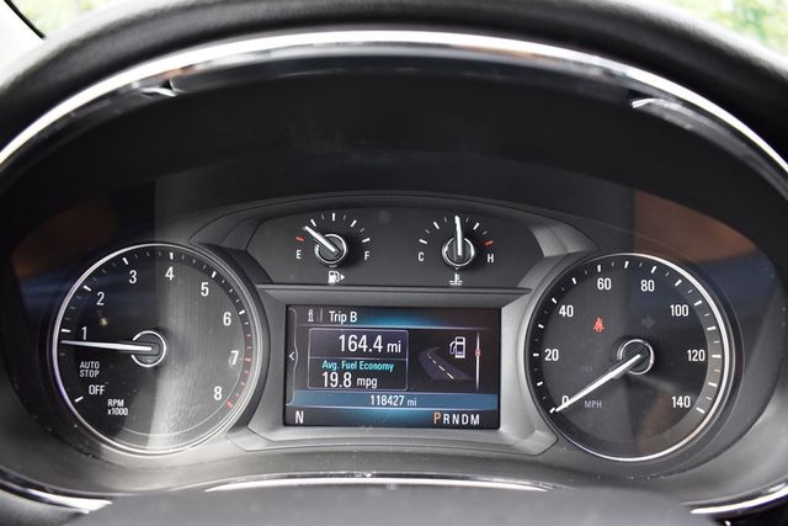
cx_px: 394
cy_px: 263
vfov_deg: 48.0
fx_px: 591
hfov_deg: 67.4
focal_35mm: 27
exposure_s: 1/250
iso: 640
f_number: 3.5
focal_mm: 18
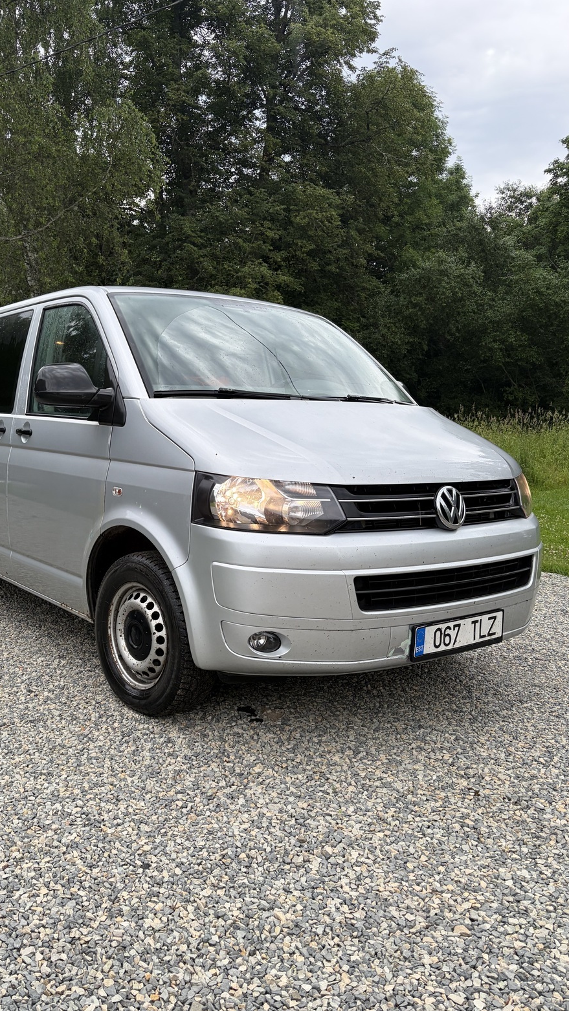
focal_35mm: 29
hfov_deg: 39.7
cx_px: 189
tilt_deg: -5.8
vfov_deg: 66.1
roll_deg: -0.7
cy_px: 506
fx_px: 778
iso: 64
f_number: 1.6
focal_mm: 5.96
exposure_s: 1/122
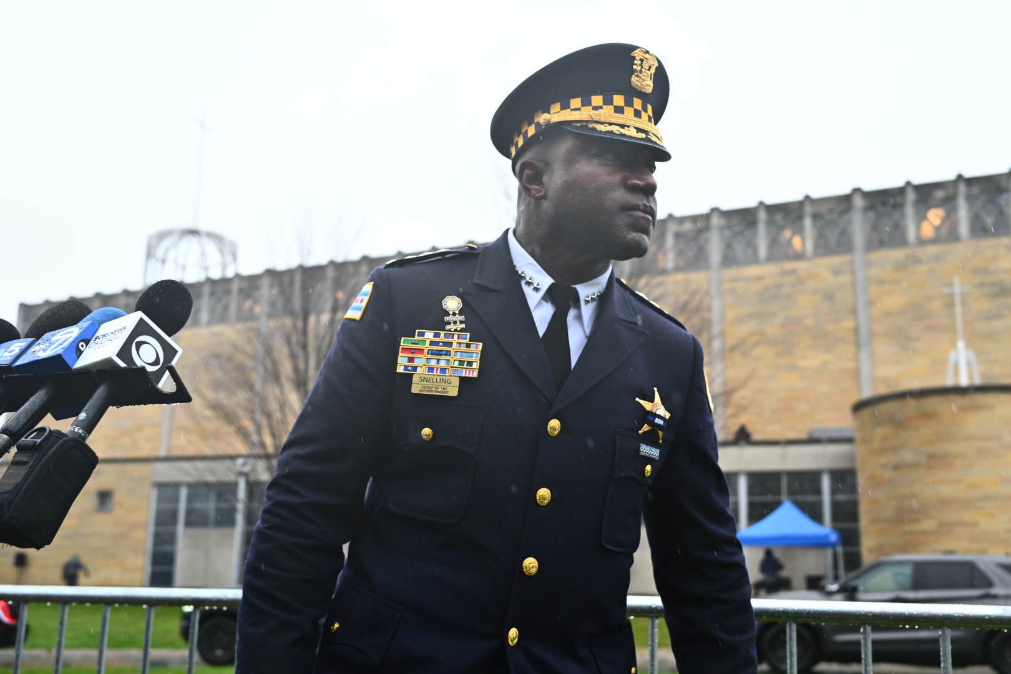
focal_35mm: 40
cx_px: 506
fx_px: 1123
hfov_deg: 48.5
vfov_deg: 33.4
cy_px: 337
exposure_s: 1/640
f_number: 4.5
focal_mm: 40
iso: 2500
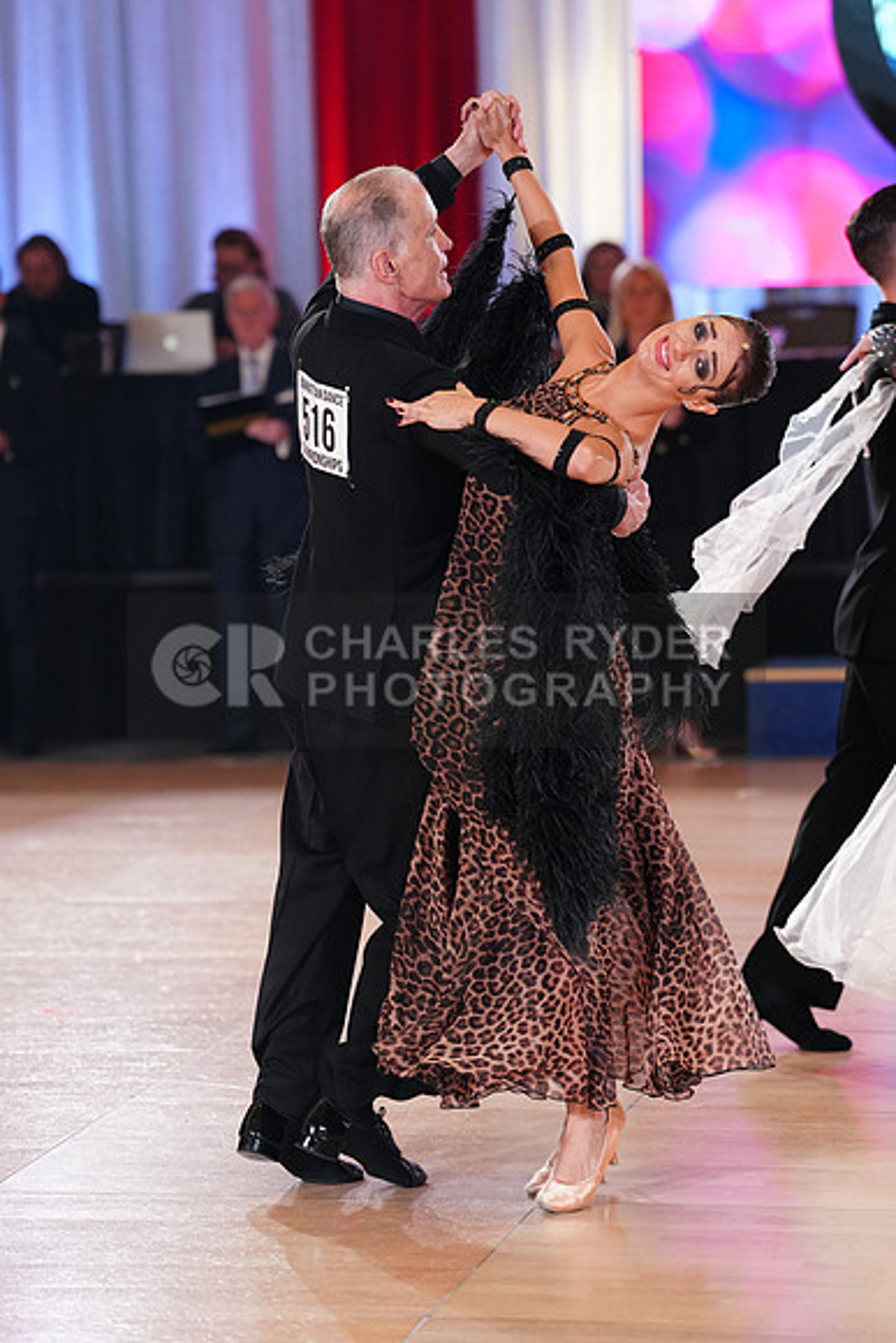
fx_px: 4701
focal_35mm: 126
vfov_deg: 16.3
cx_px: 448
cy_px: 672
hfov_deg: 10.9
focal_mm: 126
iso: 2500
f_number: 3.2
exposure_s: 1/500
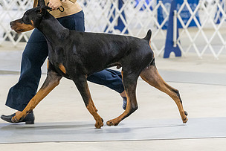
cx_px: 71
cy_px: 15
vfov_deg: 6.2
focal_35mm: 223
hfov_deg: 9.2
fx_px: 1401
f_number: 3.5
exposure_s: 1/320
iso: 6400
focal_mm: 117
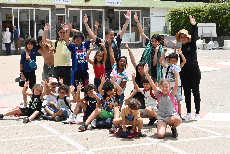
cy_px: 77
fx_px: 479
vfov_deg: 18.2
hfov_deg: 27.0
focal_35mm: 75
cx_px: 115
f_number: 22
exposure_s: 1/2500
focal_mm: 50
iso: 12800
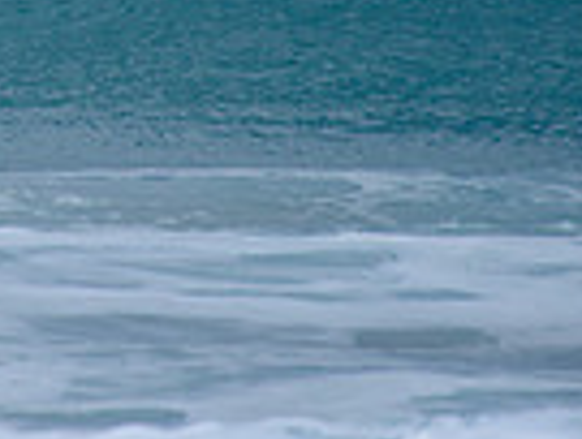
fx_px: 35317
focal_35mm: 2095
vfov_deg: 0.7
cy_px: -364
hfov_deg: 0.9
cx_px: -526
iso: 125
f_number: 5.6
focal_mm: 500
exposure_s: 1/800
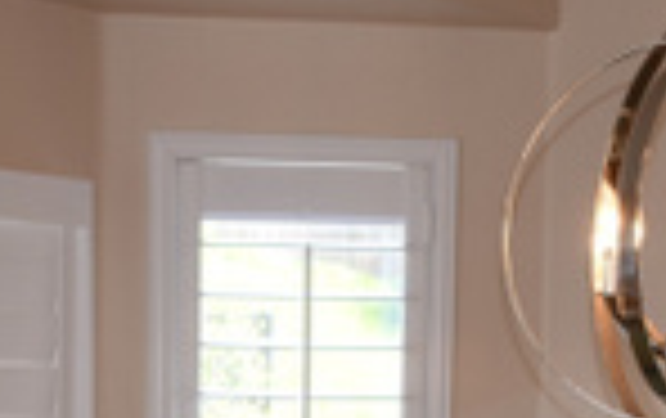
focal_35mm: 119
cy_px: 717
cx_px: 248
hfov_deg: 17.5
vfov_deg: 10.5
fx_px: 2163
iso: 125
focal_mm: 18
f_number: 3.5
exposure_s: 1/60
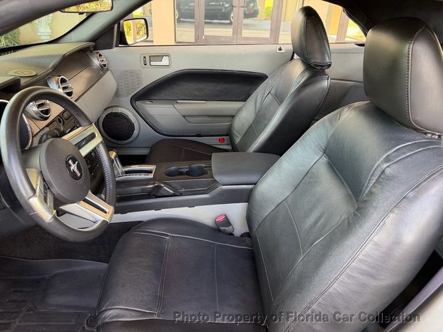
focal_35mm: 24
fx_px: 307
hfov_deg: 71.6
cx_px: 222
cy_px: 166
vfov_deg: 56.8
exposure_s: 1/130
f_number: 1.78
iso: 200
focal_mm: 6.76
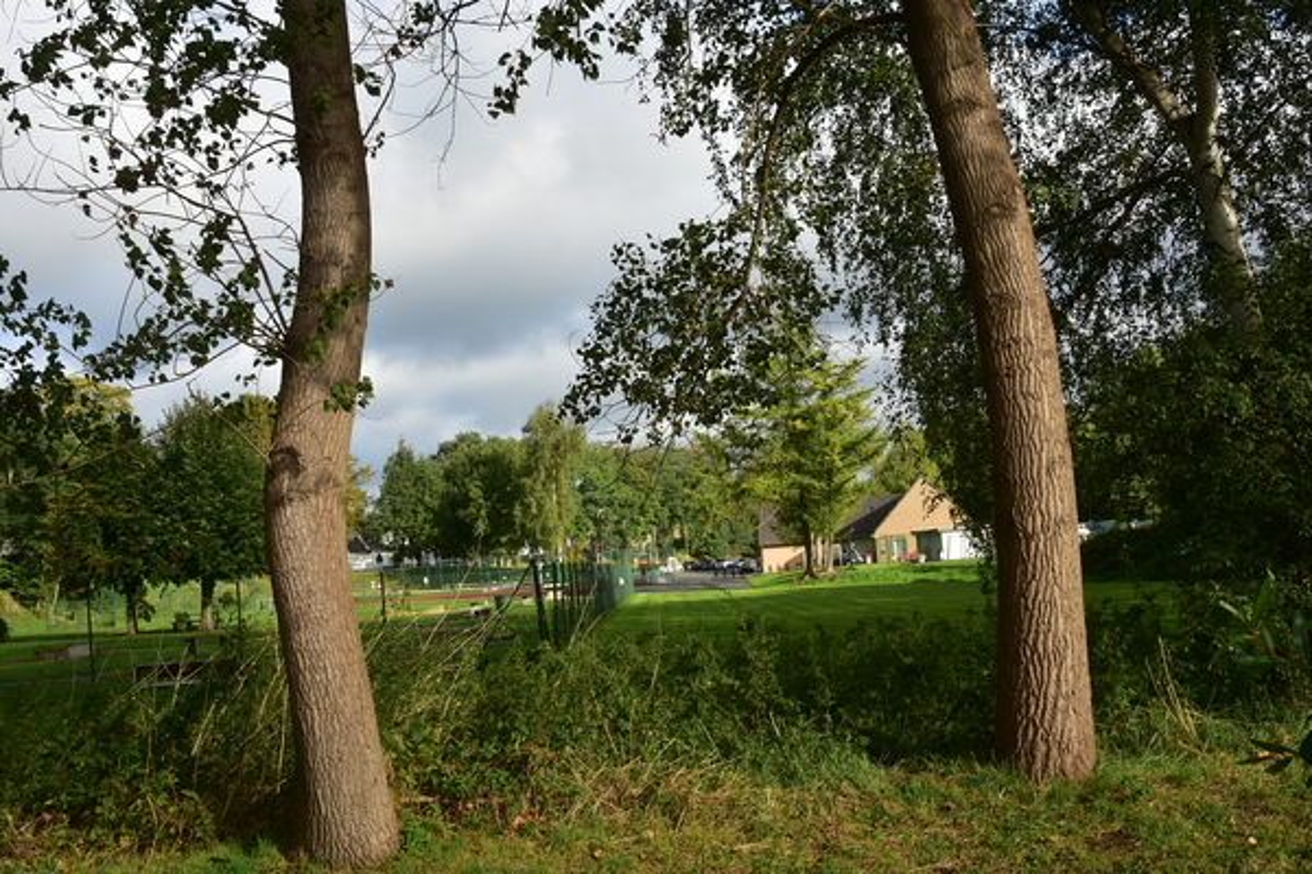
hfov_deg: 49.6
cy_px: 437
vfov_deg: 34.2
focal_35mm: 39
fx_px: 1421
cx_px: 656
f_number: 11
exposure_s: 1/125
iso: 180
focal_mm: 26
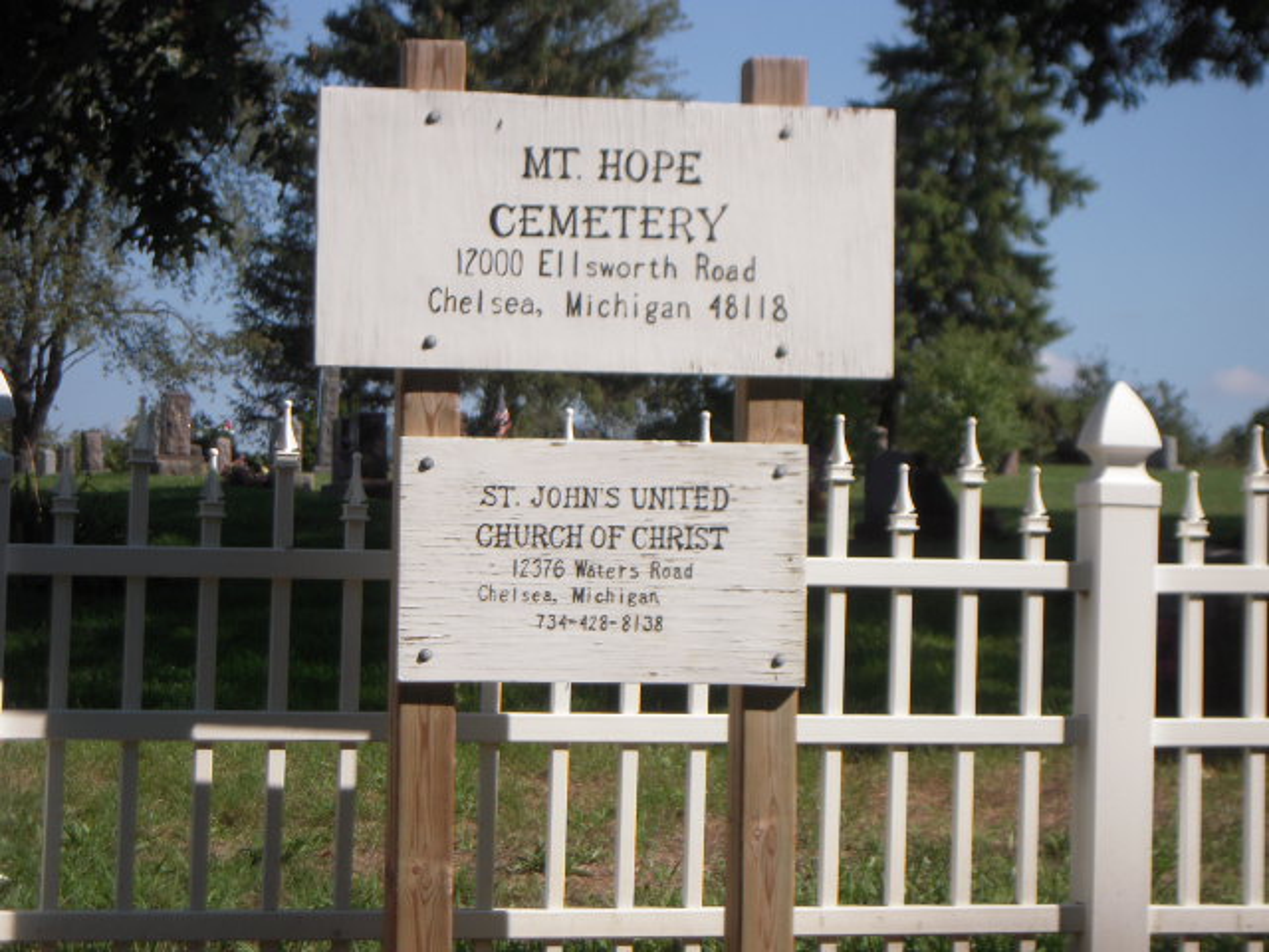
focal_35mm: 105
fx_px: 3849
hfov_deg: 18.7
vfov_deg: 14.1
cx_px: 634
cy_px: 476
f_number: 5.6
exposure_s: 1/500
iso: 100
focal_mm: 18.8
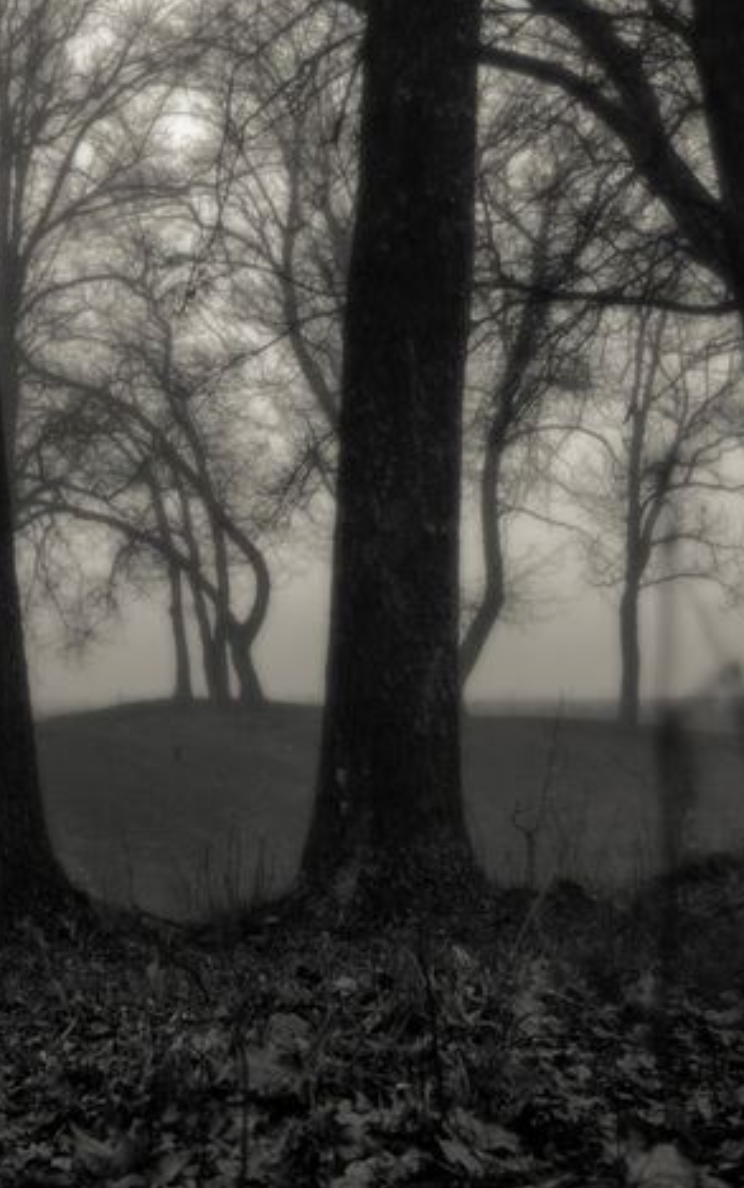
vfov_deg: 18.9
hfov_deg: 11.8
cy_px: 588
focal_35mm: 110
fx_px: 3564
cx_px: -48
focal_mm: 27
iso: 200
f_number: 4.6
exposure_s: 1/60
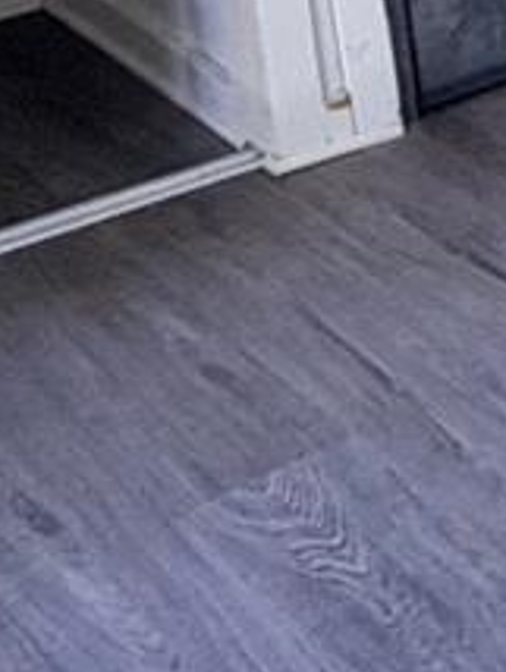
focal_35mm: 98
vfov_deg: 18.0
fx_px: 1906
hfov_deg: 10.7
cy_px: -308
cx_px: 1485
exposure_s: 1/97
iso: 250
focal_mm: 2.22
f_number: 2.2
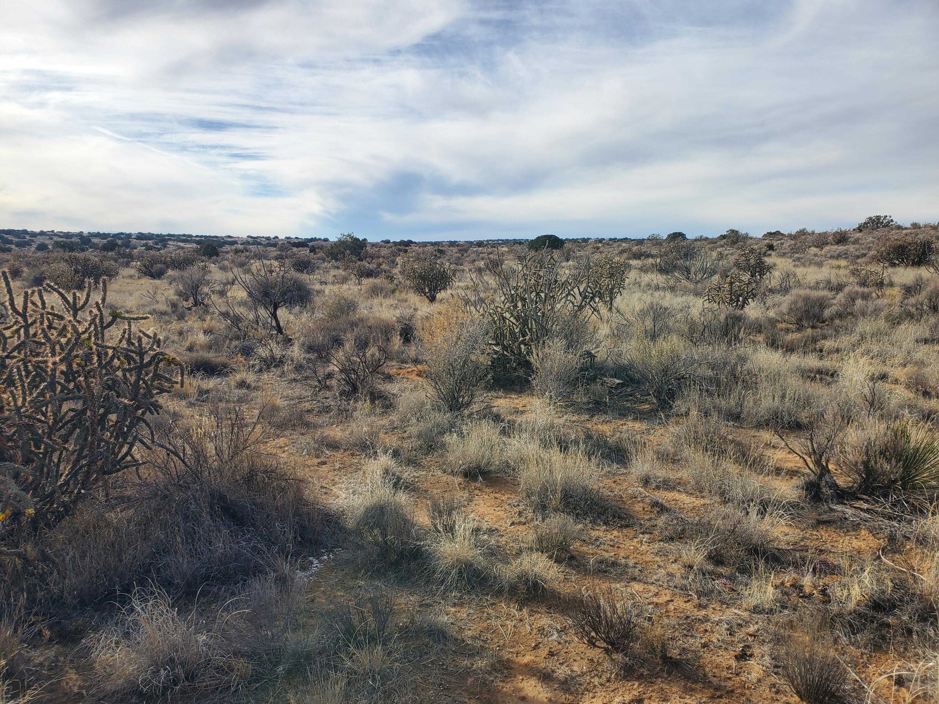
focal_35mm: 26
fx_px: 705
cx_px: 470
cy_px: 352
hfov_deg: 67.3
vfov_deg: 53.1
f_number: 2.4
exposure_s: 1/1565
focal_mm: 4.3
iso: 50
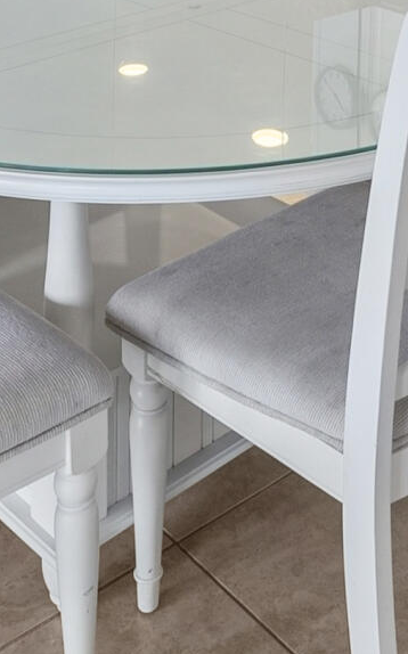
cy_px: -333
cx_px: 312
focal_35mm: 64
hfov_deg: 20.1
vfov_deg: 24.6
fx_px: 1140
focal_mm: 12
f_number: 7.1
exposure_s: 1/4
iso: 320
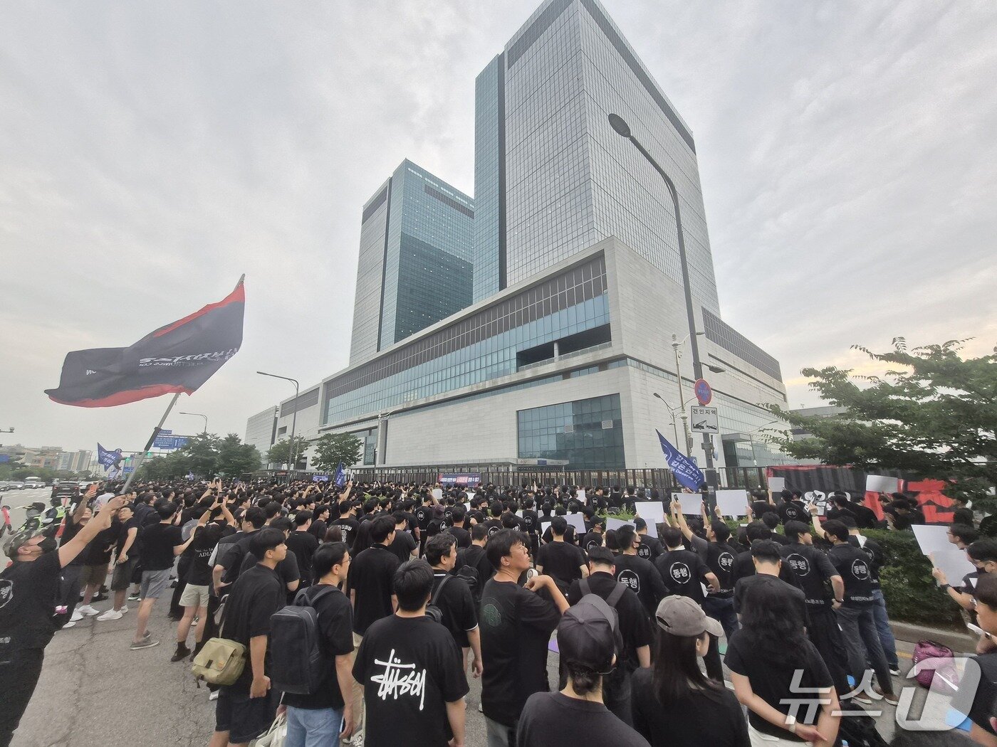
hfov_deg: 106.2
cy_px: 374
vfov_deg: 89.9
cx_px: 498
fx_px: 374
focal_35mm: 13
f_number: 2.2
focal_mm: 1.7
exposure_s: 1/359
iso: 64
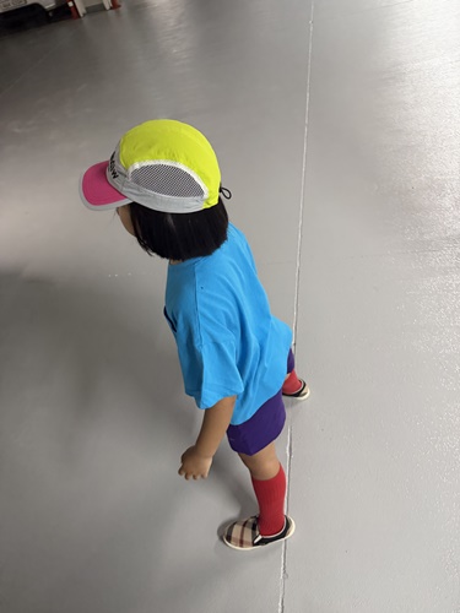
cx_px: 230
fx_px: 425
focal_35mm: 24
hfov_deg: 56.8
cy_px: 306
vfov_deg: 71.6
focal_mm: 6.76
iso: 400
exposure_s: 1/60
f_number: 1.78
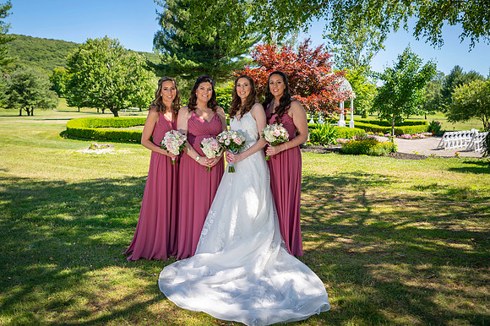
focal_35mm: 29
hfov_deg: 64.1
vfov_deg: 45.0
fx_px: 391
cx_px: 245
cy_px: 131
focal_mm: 24
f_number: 3.2
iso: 100
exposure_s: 1/800
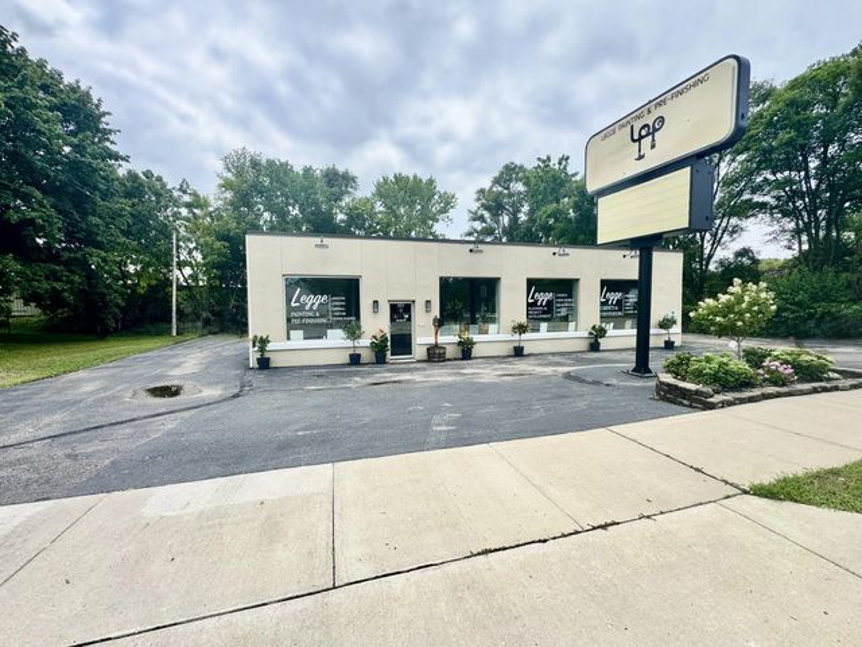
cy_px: 324
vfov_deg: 85.7
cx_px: 431
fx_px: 349
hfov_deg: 102.1
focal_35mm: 14
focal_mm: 2.22
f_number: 2.2
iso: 50
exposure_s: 1/1198
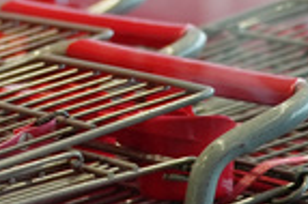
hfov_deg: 3.7
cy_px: 24
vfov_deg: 2.5
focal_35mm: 544
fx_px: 4649
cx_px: -515
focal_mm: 76
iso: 640
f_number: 2.8
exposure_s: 1/200
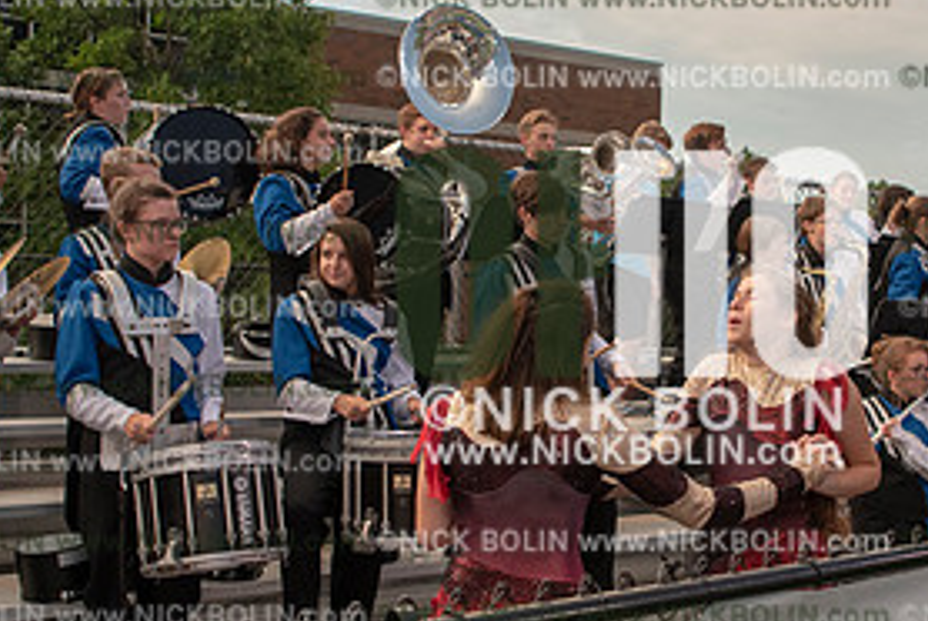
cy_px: 309
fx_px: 1290
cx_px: 631
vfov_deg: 27.1
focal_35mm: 50
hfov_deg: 39.0
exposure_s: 1/400
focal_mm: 24
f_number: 3.2
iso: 800
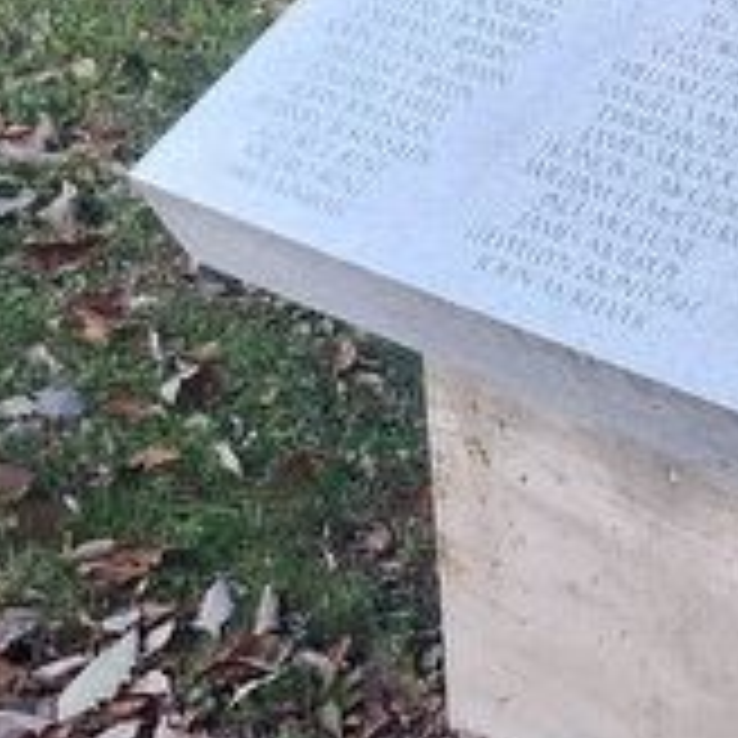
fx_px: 2388
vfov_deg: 17.6
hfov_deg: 16.2
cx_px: 1066
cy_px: 324
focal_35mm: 99
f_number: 1.8
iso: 116
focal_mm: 5.56
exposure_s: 1/200
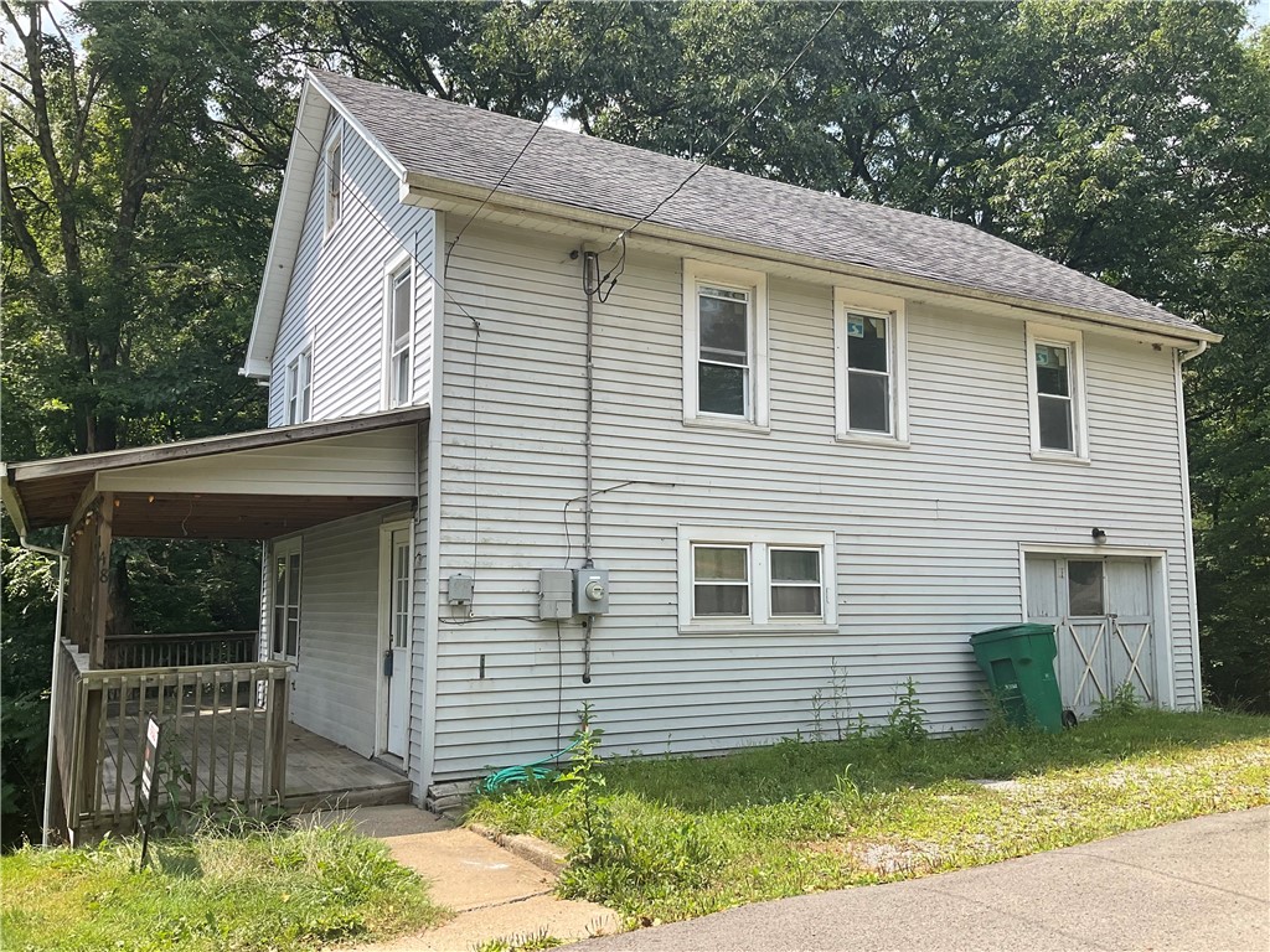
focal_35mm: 29
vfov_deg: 48.2
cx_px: 635
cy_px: 476
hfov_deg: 61.7
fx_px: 1064
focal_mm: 3
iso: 16
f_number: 1.8
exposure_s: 1/962
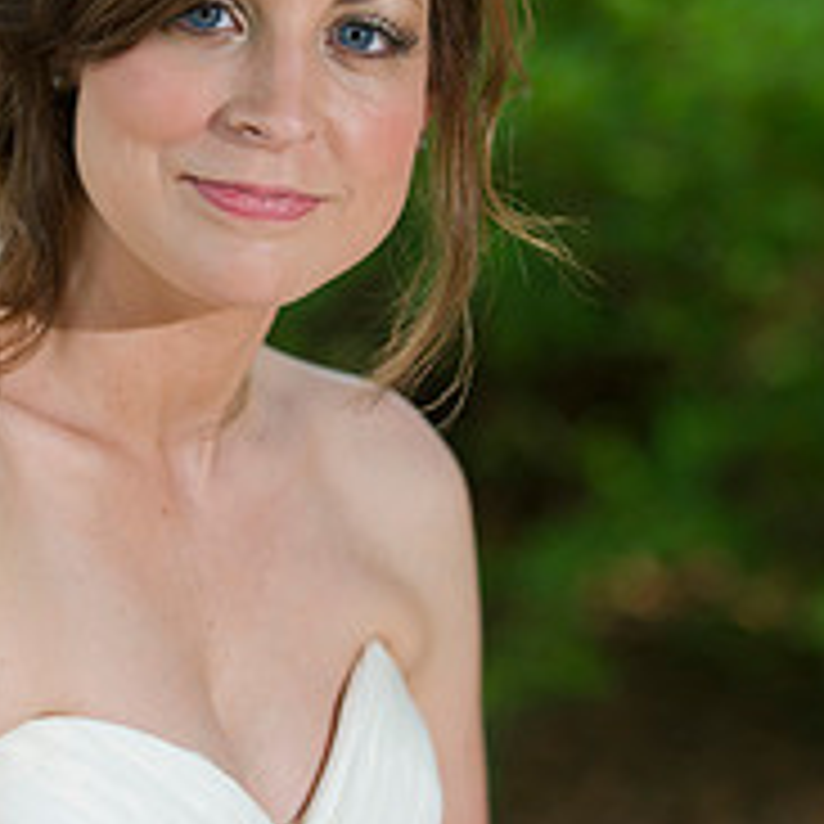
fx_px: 5332
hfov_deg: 8.8
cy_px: 410
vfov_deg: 8.8
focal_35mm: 198
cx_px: 187
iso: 500
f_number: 2.8
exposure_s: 1/640
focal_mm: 95
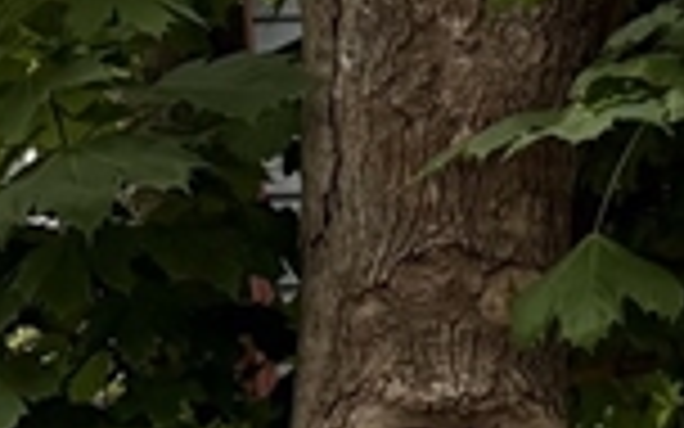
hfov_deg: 10.3
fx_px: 3467
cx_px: -756
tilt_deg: +12.8
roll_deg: +0.5
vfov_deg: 6.7
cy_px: 969
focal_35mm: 186
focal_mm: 5.96
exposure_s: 1/60
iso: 160
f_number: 1.6
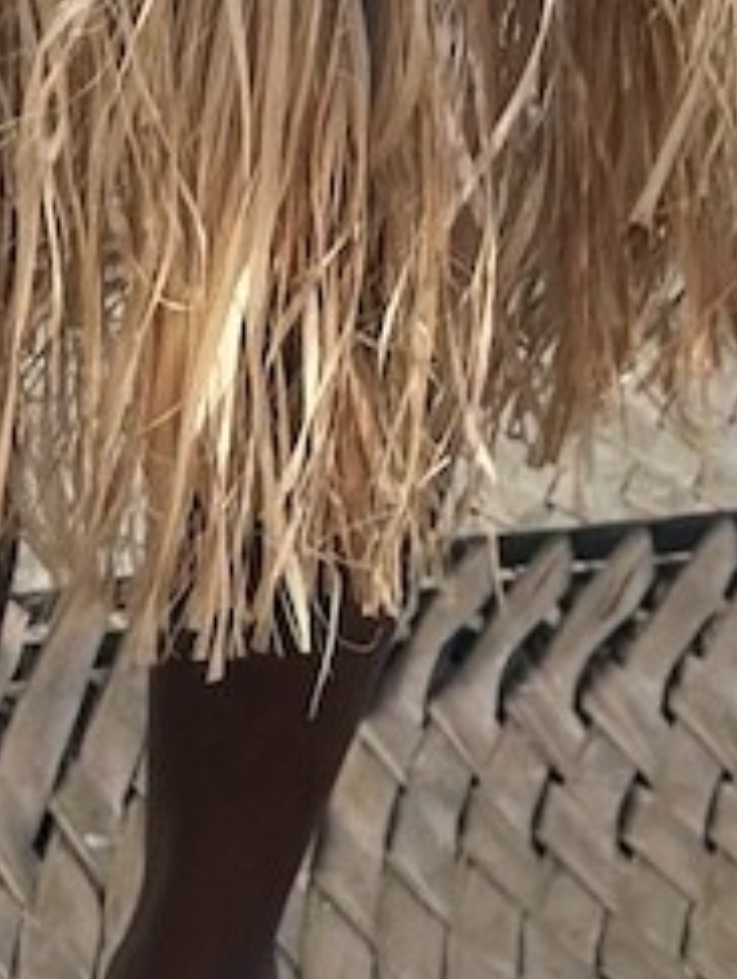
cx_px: 1603
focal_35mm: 263
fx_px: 7446
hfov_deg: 5.5
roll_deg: -3.5
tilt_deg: -12.1
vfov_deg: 7.1
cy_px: -1255
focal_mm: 6.86
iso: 100
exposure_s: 1/1953
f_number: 1.78
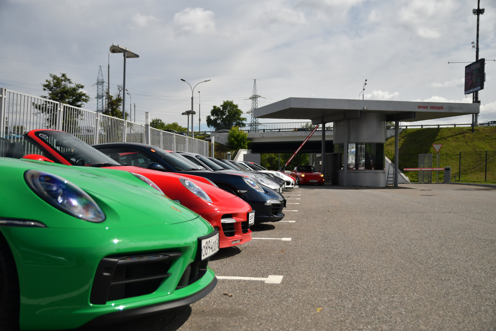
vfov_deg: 31.2
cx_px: 248
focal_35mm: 43
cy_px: 166
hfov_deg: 45.4
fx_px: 592
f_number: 2.8
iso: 320
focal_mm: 29
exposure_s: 1/5000
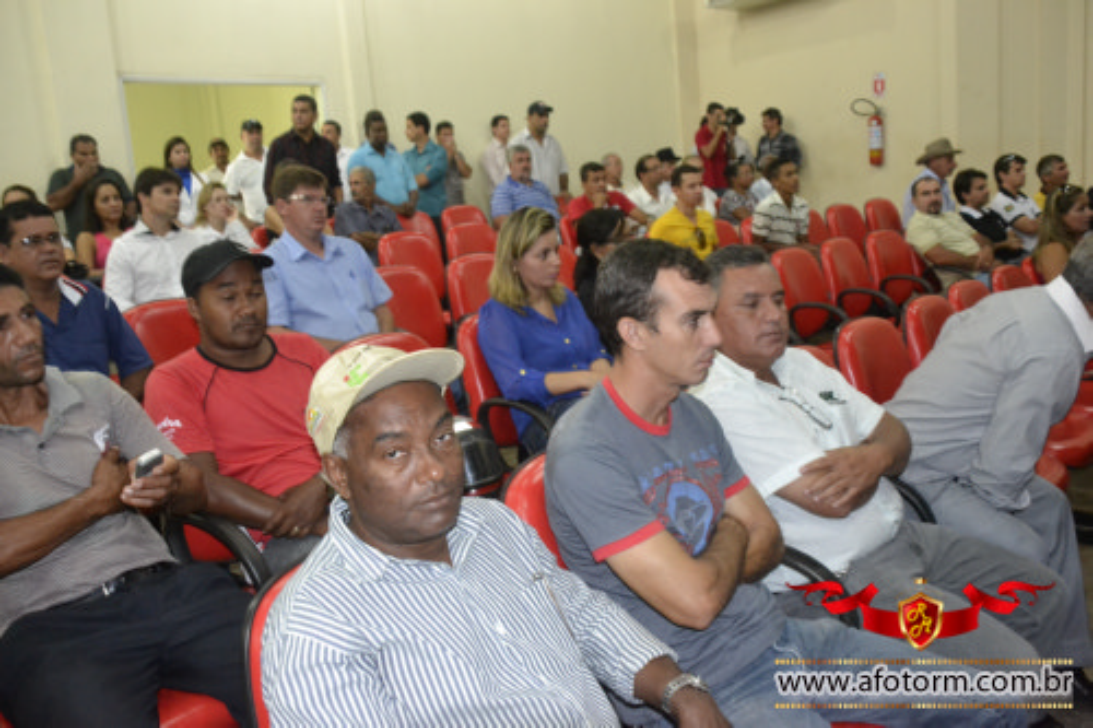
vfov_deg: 43.6
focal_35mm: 30
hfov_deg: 61.9
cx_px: 546
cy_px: 364
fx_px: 910
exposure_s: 1/60
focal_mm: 20
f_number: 3.5
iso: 3200
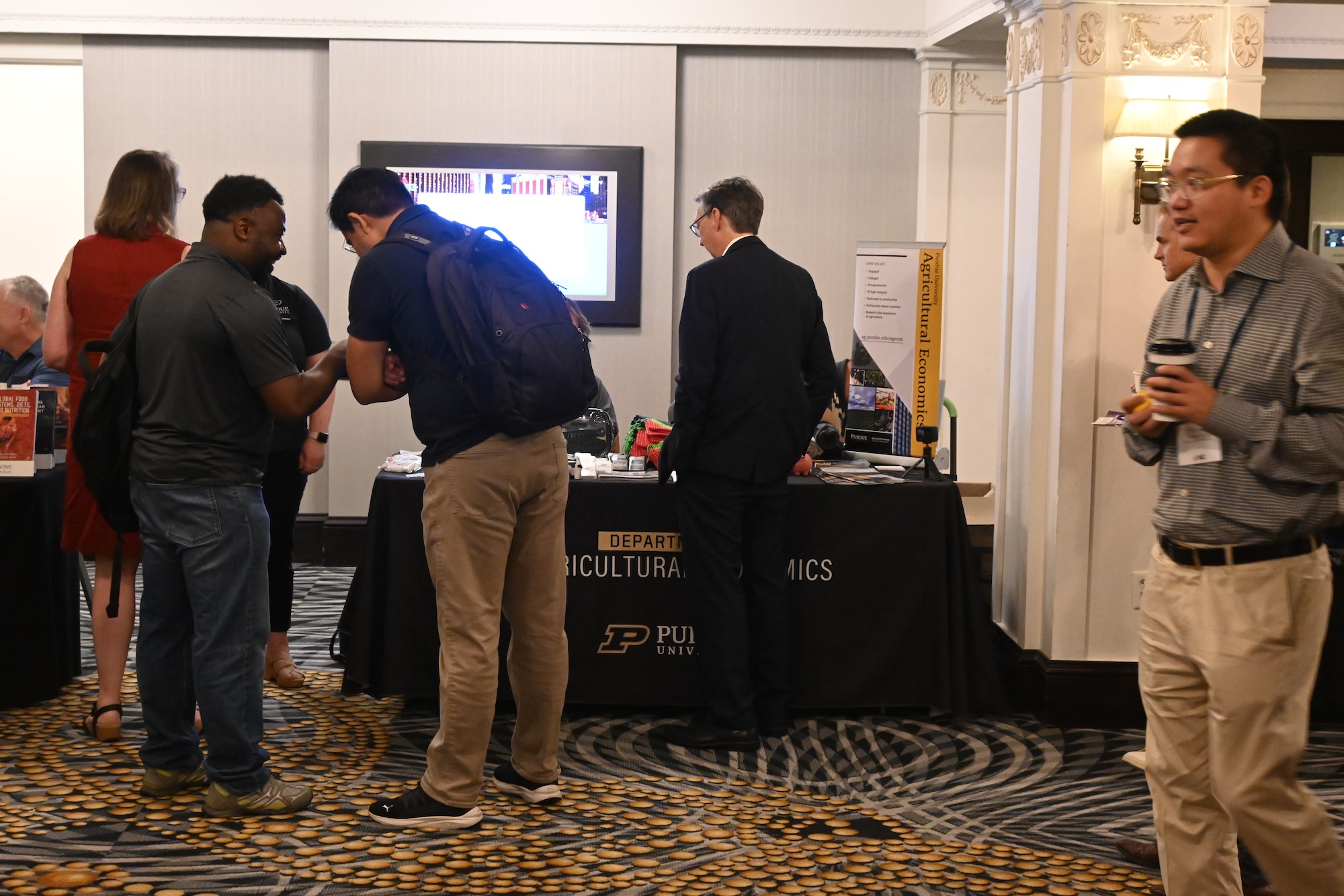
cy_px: 448
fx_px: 2072
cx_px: 672
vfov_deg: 24.4
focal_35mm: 56
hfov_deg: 35.9
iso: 5000
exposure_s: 1/60
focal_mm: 37
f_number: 5.3
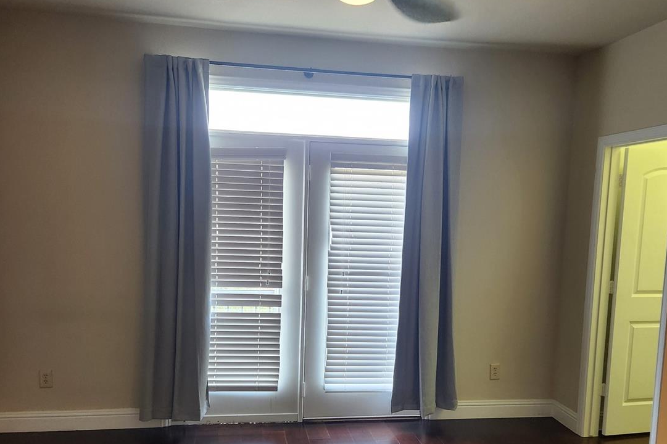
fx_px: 630
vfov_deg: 38.5
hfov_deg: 55.8
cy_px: 289
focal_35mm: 34
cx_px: 323
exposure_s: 1/120
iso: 250
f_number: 1.8
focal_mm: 5.4
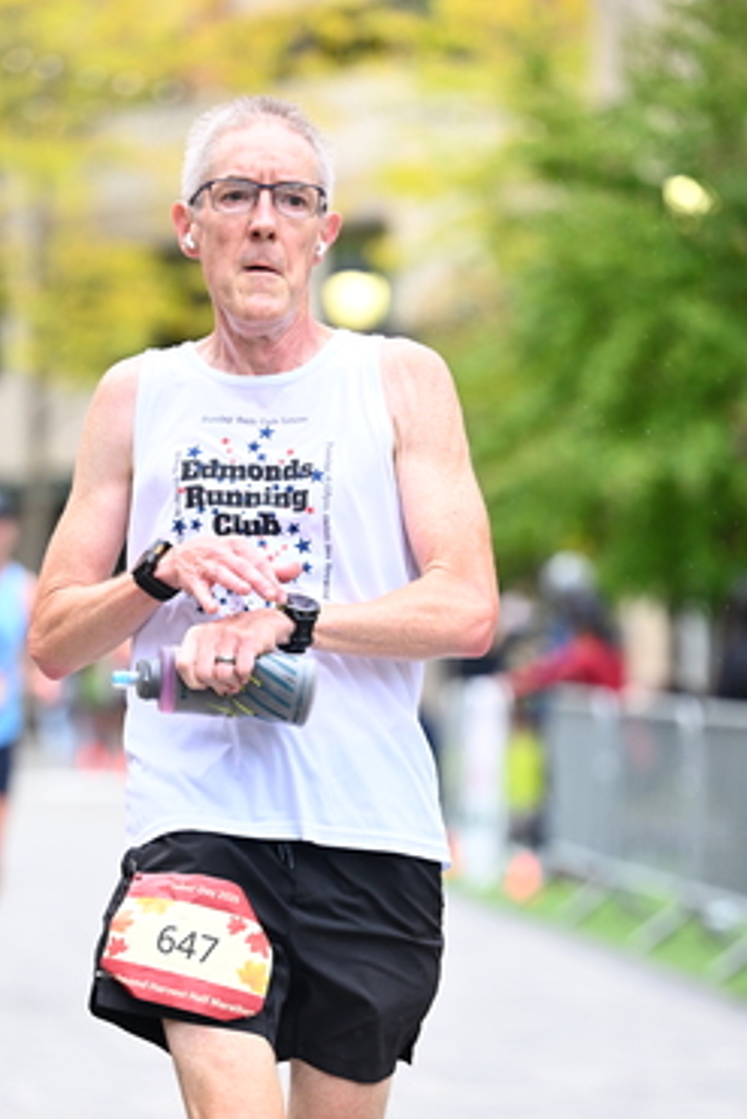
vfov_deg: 10.6
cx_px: 268
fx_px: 6001
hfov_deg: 7.1
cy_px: 708
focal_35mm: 193
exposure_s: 1/1600
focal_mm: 130
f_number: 2.8
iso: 1250
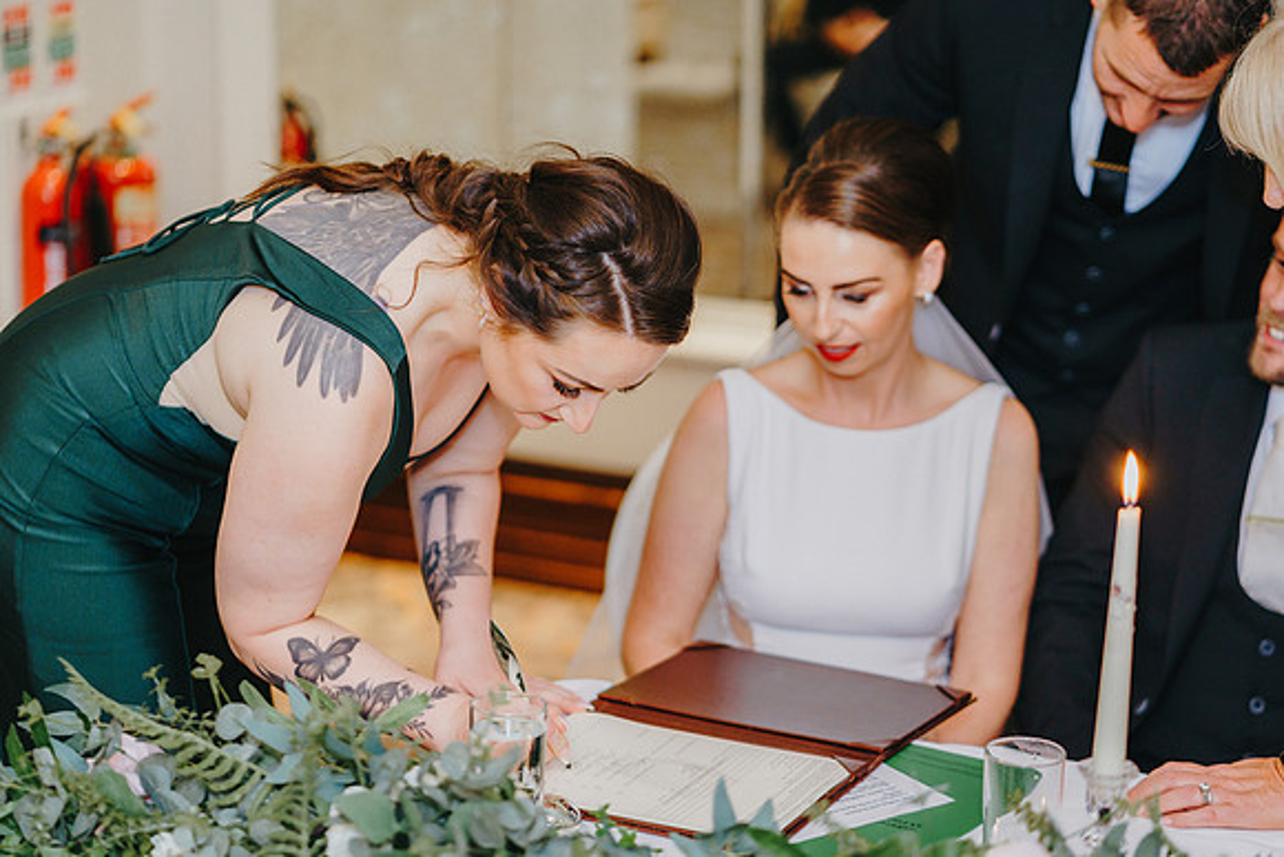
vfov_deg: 16.1
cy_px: 428
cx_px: 642
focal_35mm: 85
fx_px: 3032
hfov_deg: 23.9
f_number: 2.2
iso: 1250
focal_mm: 85
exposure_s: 1/200
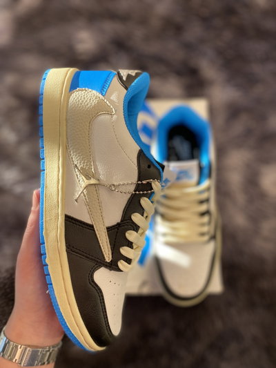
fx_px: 276
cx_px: 138
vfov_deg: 67.3
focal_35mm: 26
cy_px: 184
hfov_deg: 53.1
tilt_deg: -72.9
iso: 80
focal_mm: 4.25
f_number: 1.8
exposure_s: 1/122
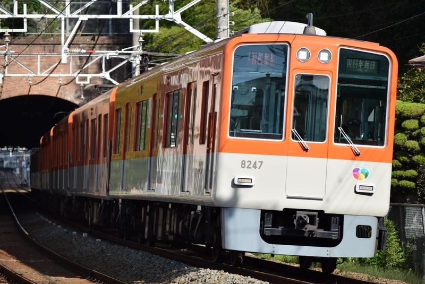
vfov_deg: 7.1
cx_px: 212
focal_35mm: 195
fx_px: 2304
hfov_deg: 10.5
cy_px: 142
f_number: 4.8
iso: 100
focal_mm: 130
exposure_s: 1/640
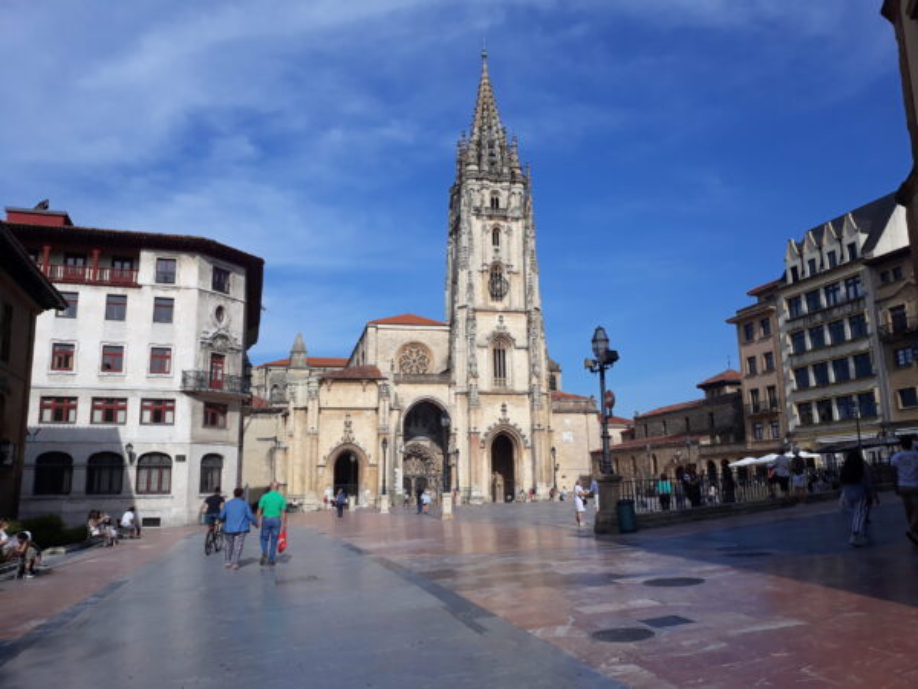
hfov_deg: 65.3
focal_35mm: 27
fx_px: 716
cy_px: 344
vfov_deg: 51.4
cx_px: 459
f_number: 1.7
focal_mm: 3.71
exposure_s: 1/2137
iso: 40
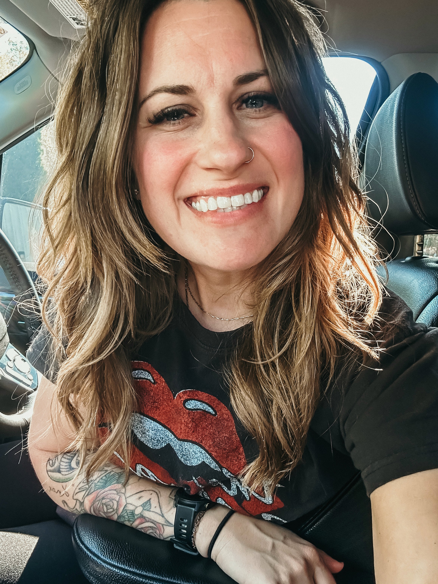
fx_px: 506
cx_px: 219
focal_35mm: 30
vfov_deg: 60.0
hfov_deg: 46.8
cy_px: 292
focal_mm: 2.69
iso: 160
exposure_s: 1/60
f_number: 1.9
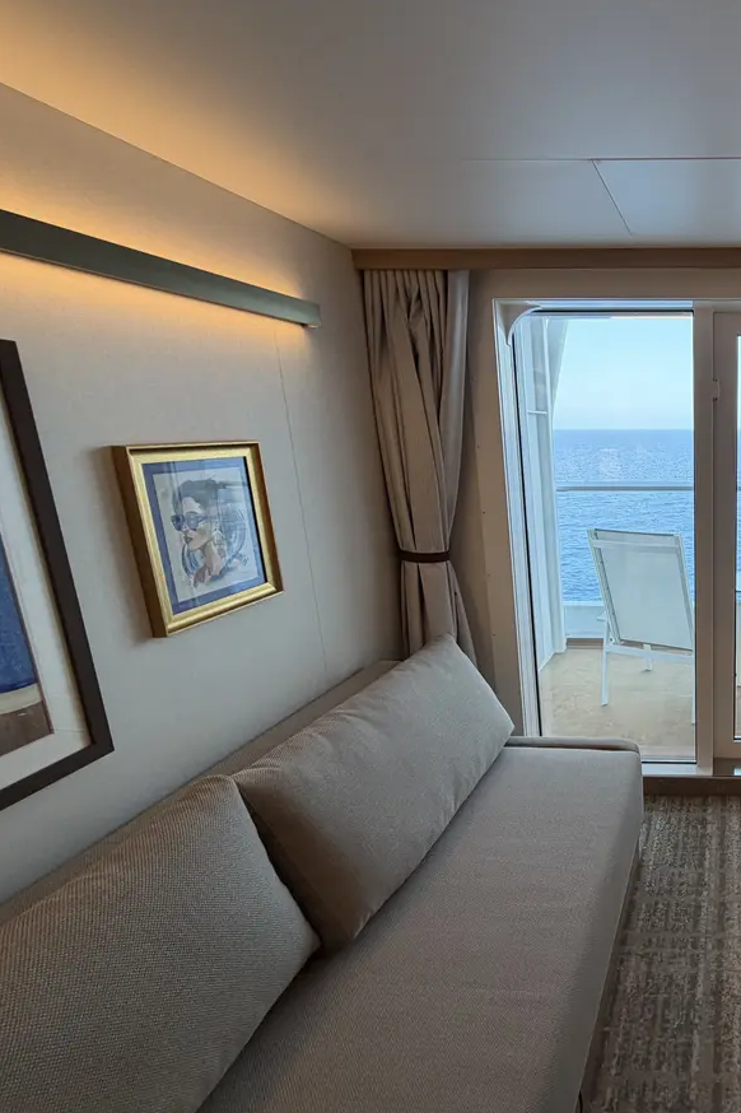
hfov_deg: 51.3
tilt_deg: -14.2
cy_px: 568
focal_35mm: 20
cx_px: 721
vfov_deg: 84.0
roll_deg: -1.2
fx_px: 618
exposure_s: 1/121
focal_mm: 2.22
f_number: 2.2
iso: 80
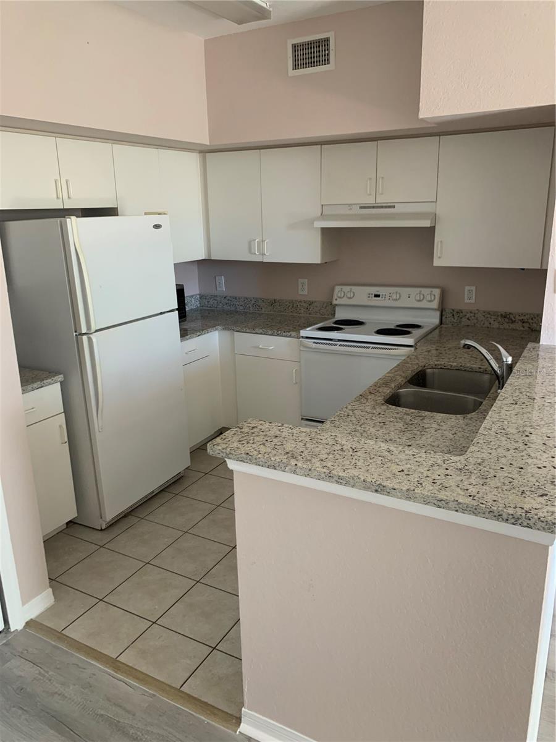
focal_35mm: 26
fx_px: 557
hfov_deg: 53.1
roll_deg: +1.4
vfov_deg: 67.3
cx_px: 278
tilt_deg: -15.2
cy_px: 371
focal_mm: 4.25
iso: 200
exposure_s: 1/60
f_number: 1.8
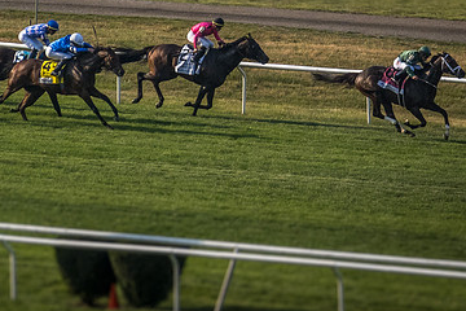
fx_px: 7222
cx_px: 412
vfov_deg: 2.5
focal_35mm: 558
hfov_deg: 3.7
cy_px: -97
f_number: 4.5
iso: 320
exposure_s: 1/2000
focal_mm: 72
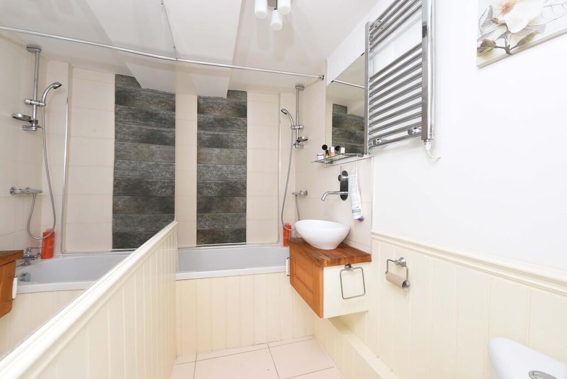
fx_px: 236
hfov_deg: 100.4
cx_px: 284
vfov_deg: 77.4
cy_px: 190
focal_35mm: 15
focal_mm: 15
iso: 500
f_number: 7.1
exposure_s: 1/10
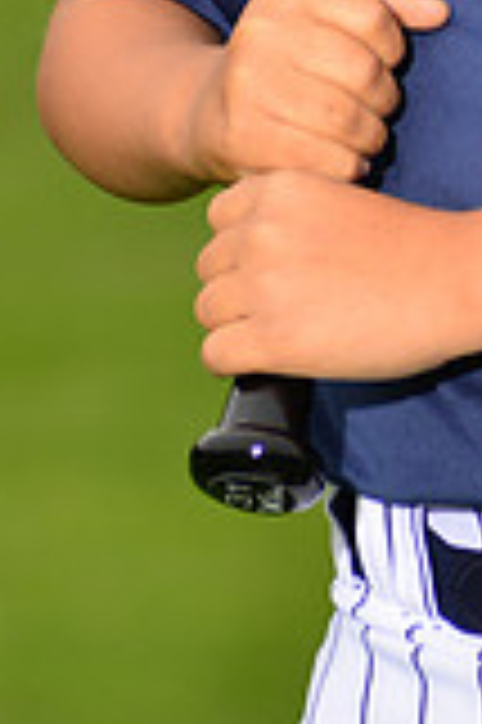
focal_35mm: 667
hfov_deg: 2.1
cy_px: -261
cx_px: 696
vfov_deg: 3.1
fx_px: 13423
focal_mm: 185
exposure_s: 1/200
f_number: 6.3
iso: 200
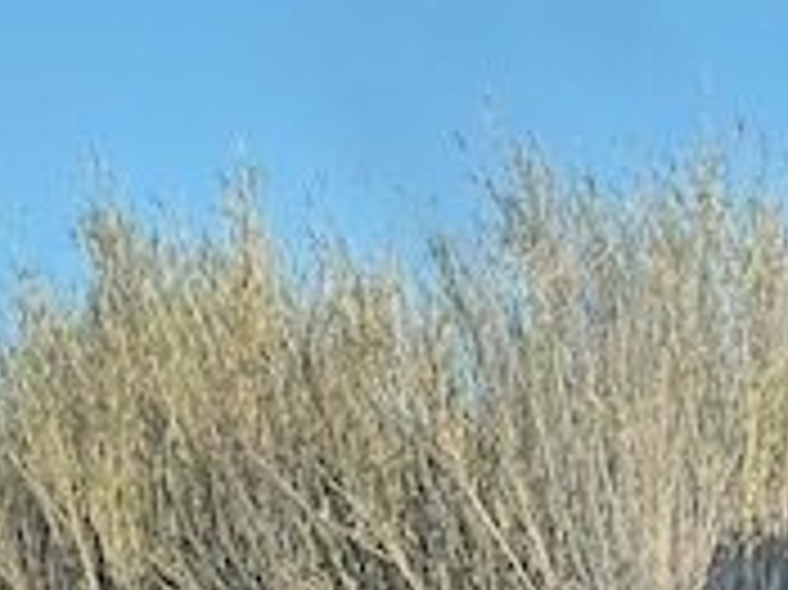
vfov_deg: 6.1
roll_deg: +0.7
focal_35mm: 238
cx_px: -356
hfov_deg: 8.2
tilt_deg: -0.7
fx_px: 5414
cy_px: 1085
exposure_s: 1/813
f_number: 2
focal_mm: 6
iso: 25
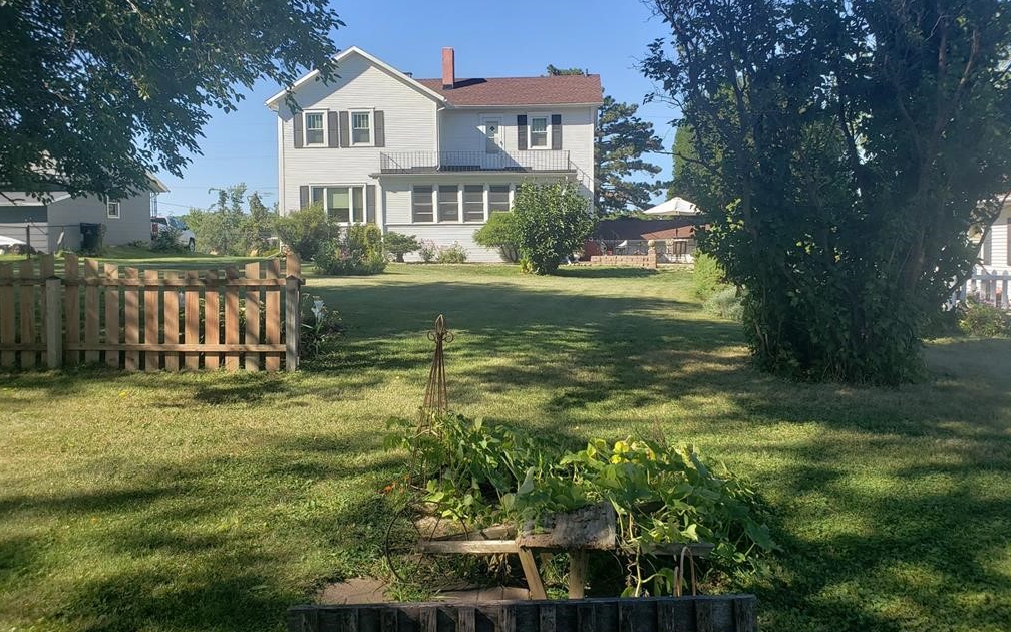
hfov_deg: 66.5
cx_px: 503
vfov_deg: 44.4
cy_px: 271
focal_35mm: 28
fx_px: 771
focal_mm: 4.3
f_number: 2.4
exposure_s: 1/904
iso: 50
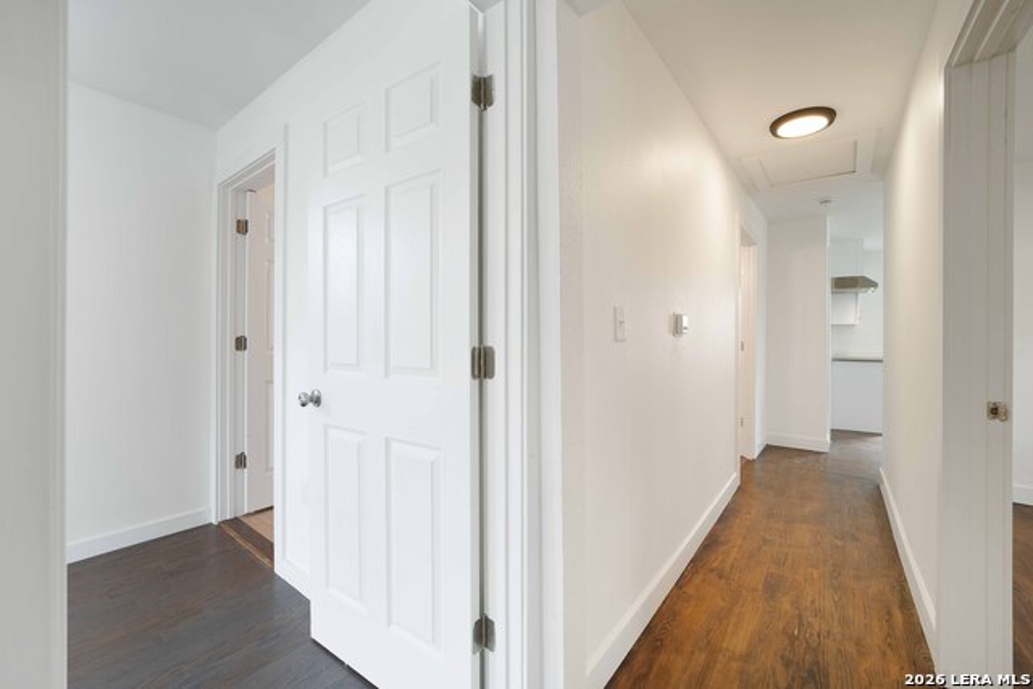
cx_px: 516
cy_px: 344
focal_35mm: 14
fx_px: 402
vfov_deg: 81.2
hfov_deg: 104.2
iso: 200
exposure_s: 1/8
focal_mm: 14
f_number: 8
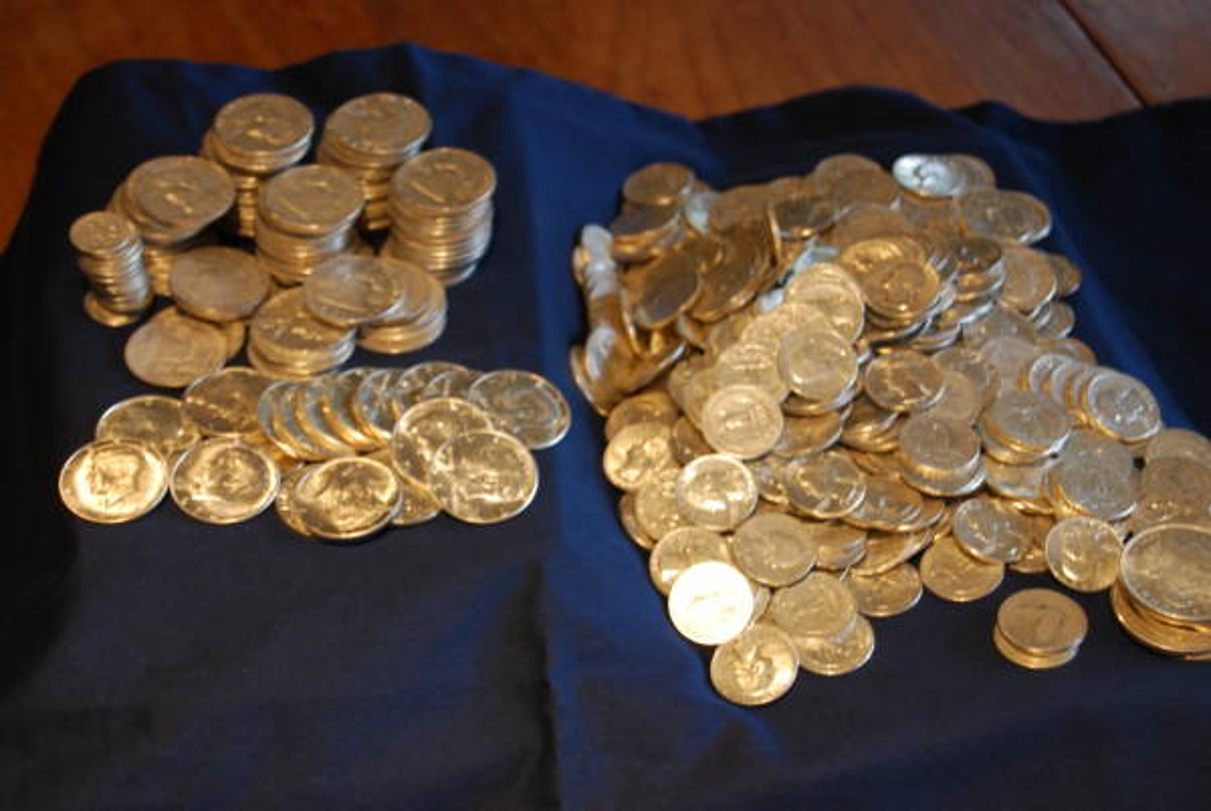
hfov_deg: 24.6
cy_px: 406
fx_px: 2779
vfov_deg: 16.6
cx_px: 606
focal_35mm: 82
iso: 400
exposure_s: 1/30
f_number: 5.6
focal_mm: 55
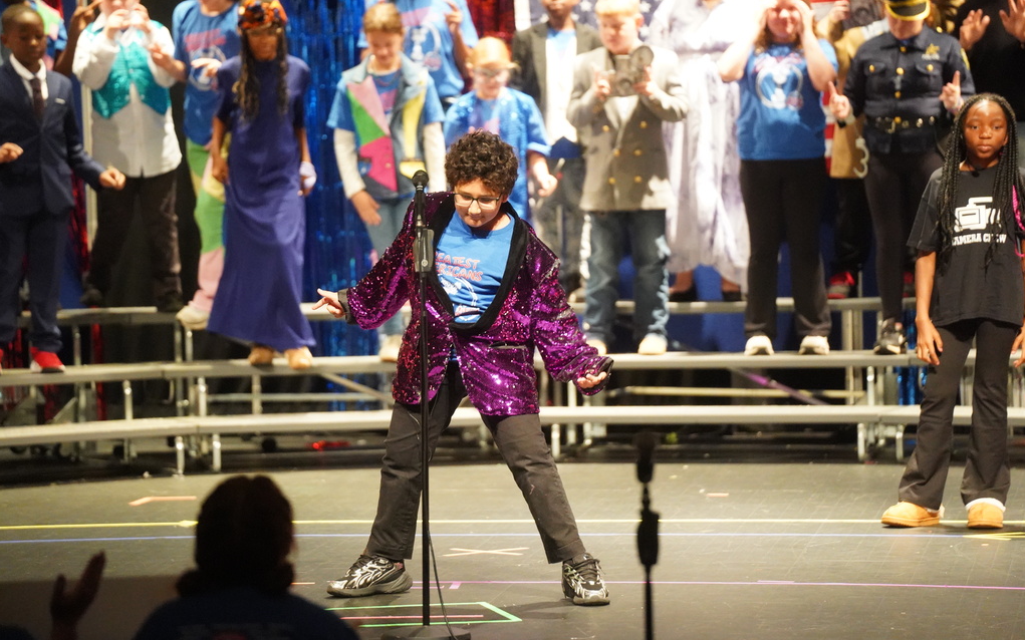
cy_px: 325
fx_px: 5140
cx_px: 513
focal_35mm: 184
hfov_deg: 11.4
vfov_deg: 7.1
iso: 12800
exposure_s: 1/400
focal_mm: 180
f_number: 2.8
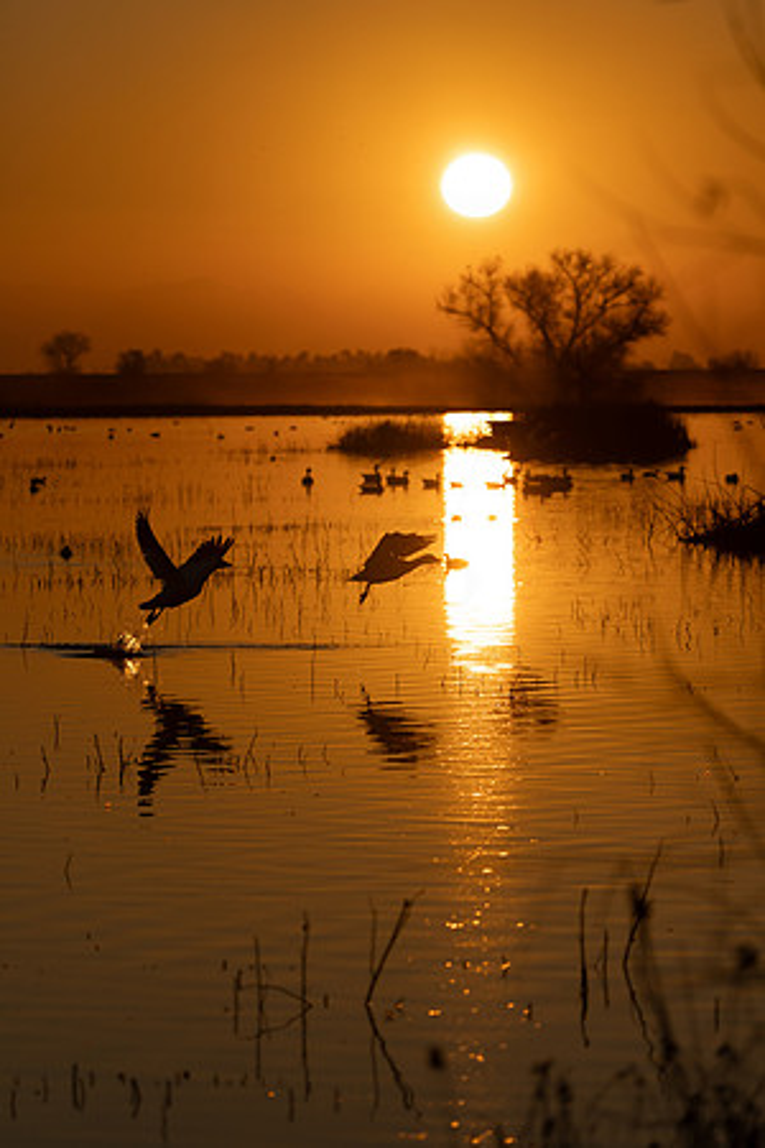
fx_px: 6375
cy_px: 574
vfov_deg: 10.3
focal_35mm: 200
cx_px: 382
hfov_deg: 6.9
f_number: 5.6
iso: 250
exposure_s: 1/5000
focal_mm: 200
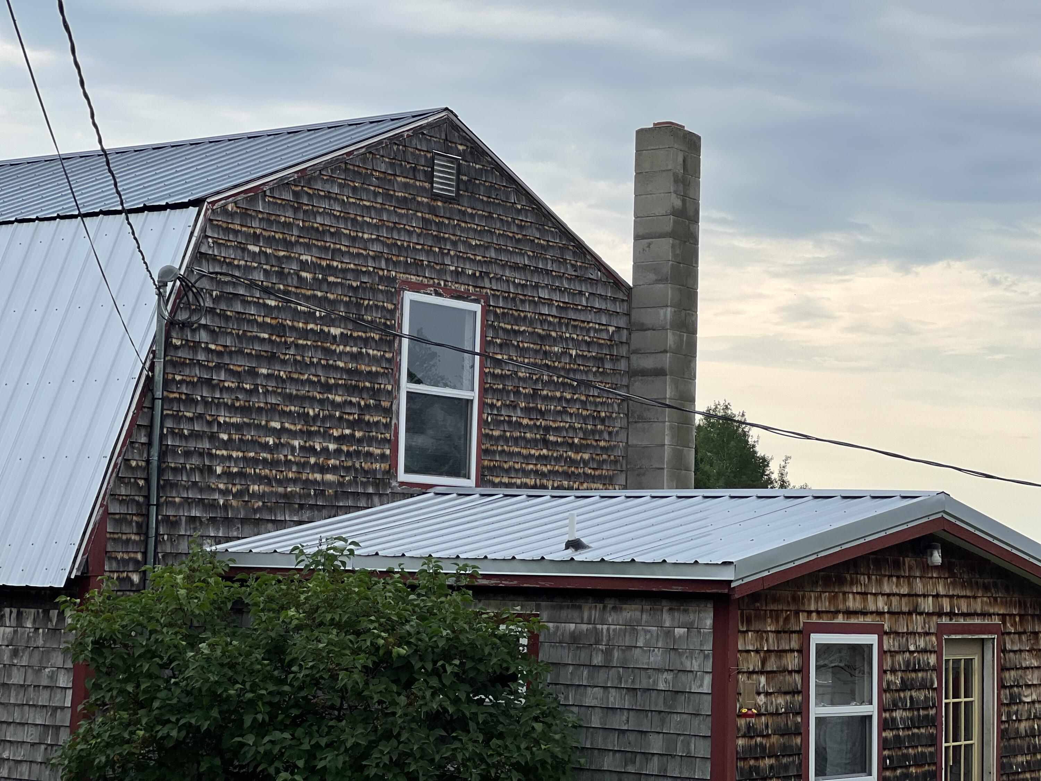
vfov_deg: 19.1
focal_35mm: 77
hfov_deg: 25.3
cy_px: 390
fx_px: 2316
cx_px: 520
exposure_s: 1/306
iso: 25
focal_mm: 9
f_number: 2.8
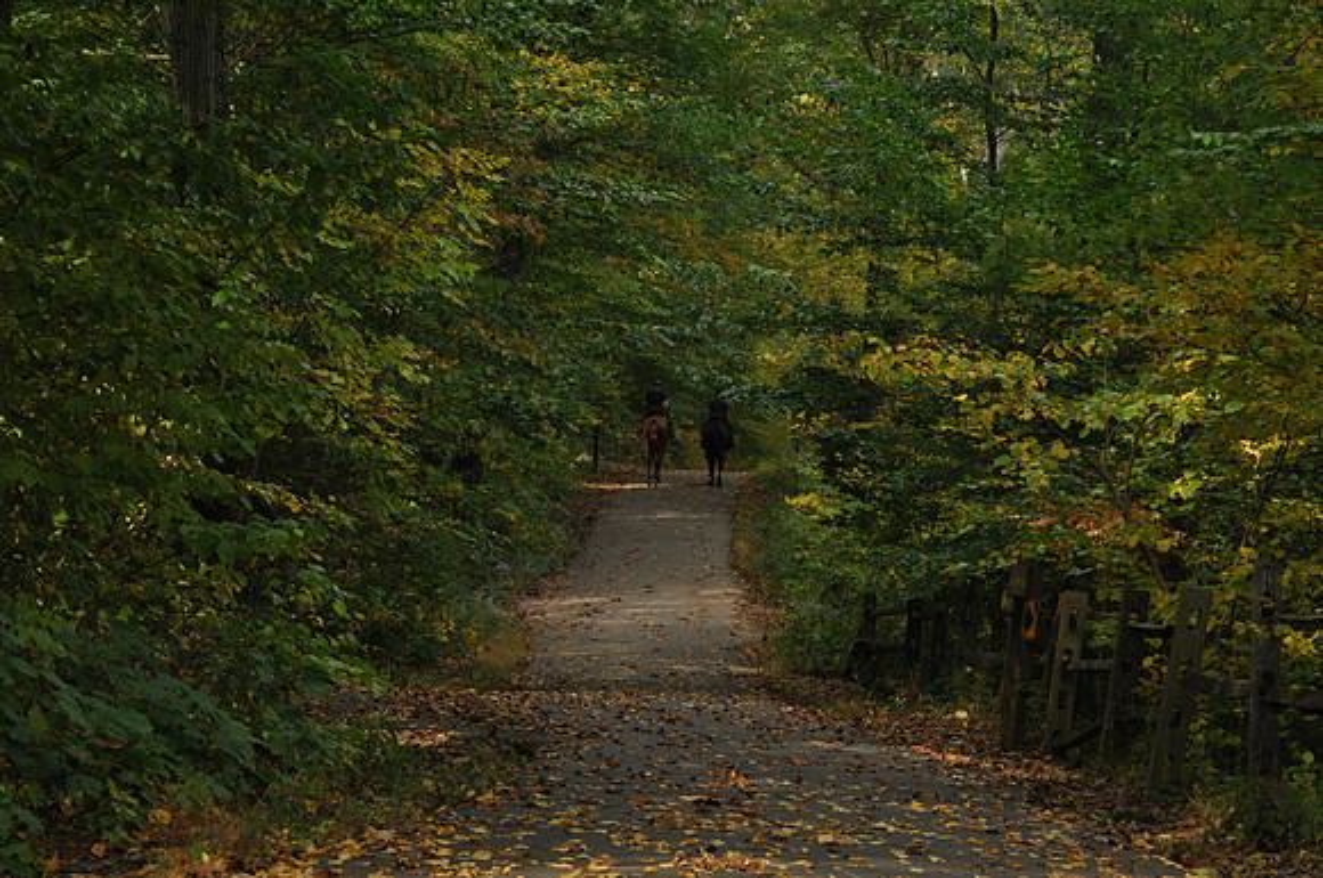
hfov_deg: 19.5
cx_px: 662
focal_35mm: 105
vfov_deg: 13.0
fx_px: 3853
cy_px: 439
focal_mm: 70
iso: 320
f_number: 9
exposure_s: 1/125
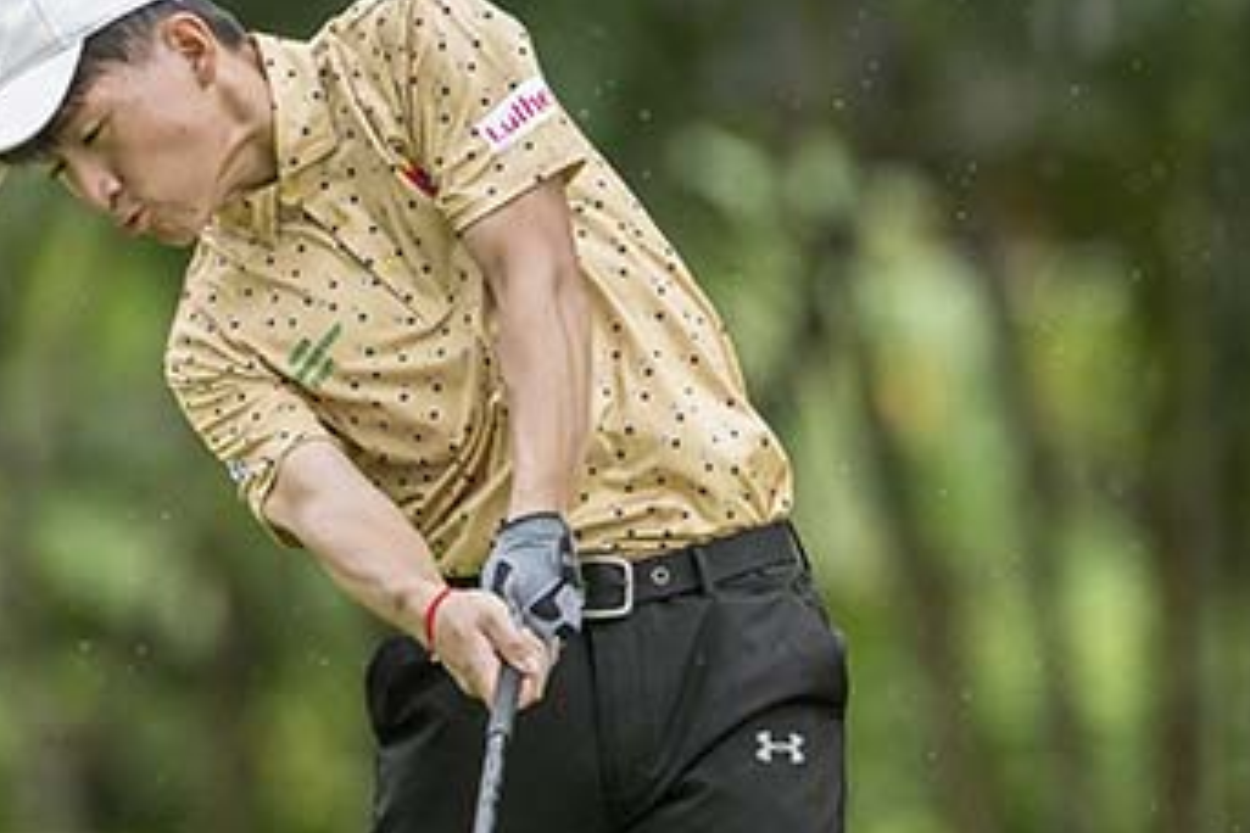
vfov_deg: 1.2
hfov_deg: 1.8
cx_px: 683
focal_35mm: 1124
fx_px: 39025
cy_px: 840
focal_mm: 400
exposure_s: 1/4000
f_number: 3.5
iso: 2500
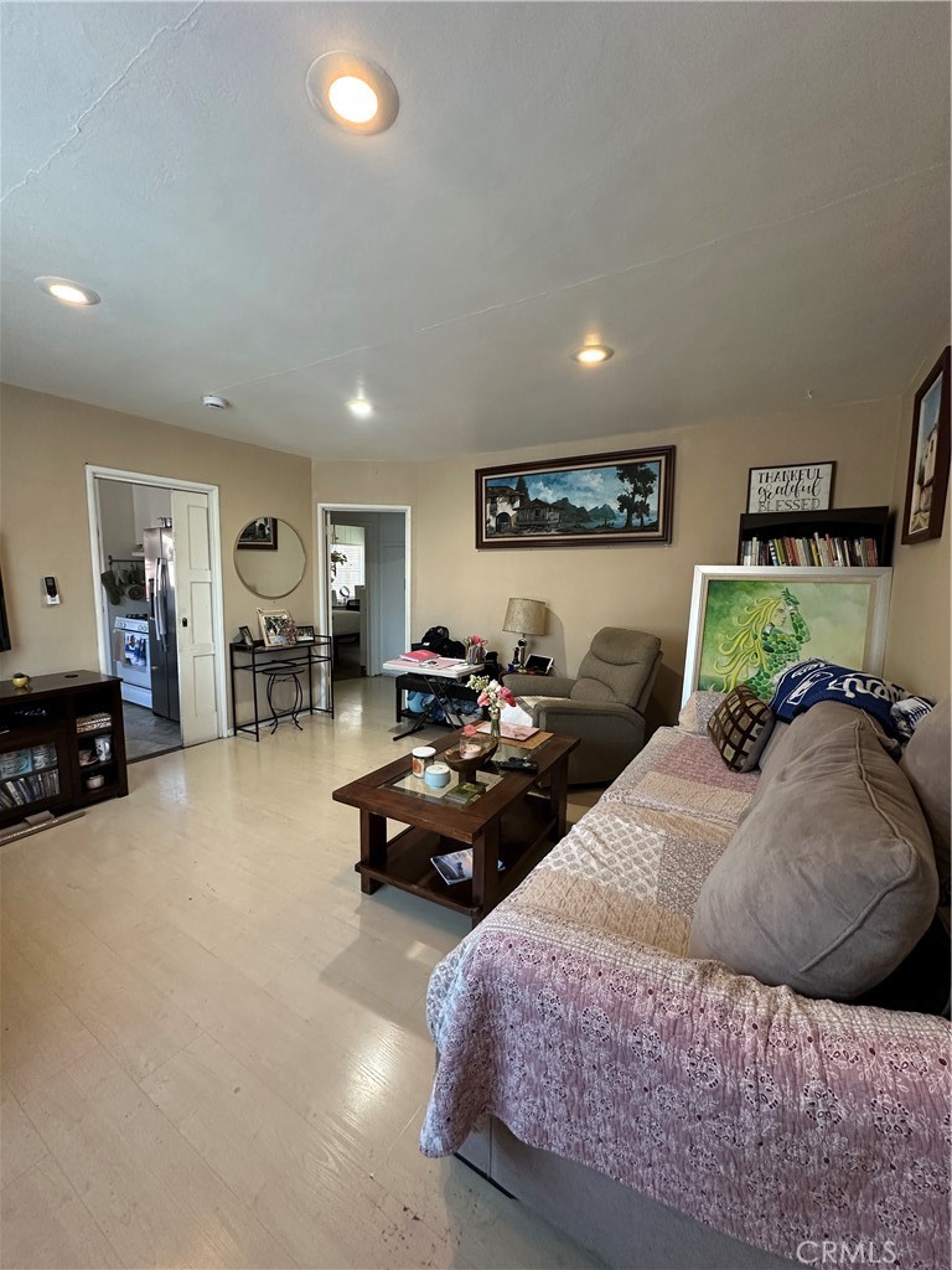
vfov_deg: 102.1
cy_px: 635
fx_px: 513
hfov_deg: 85.7
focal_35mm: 14
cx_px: 476
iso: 320
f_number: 2.2
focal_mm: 2.22
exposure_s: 1/60
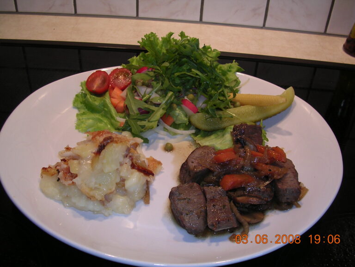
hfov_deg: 49.0
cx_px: 178
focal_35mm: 38
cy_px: 134
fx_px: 390
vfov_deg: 37.7
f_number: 2.8
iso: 100
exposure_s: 1/30
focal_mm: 5.8
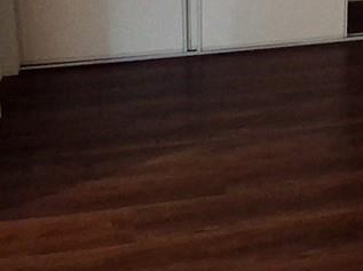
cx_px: 302
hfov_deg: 33.7
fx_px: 576
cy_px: -90
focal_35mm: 55
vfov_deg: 23.2
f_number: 2.2
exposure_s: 1/20
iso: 400
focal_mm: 1.4
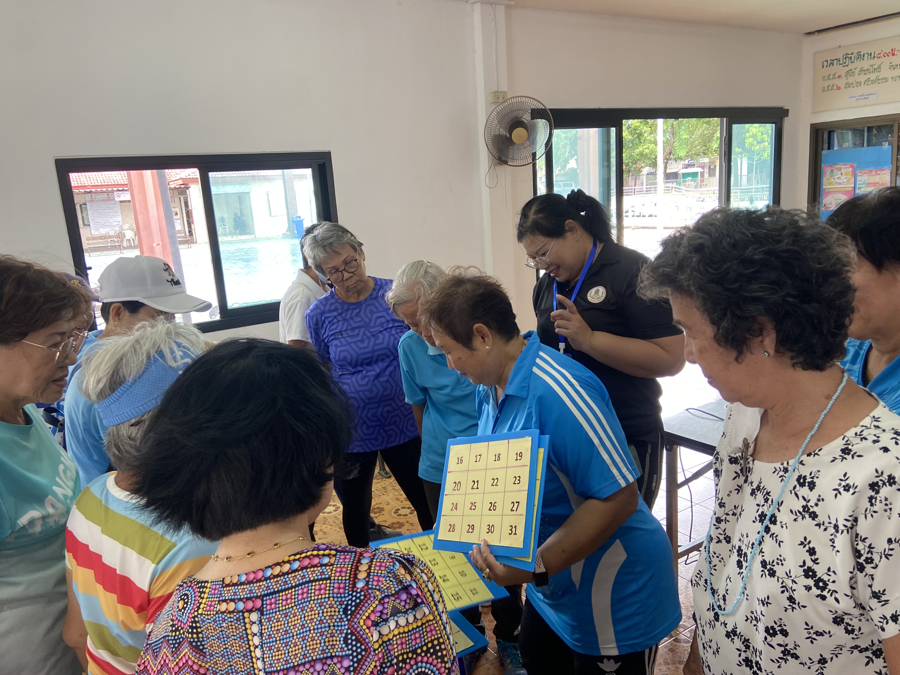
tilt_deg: -13.7
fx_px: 676
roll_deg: +3.8
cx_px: 450
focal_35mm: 26
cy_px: 338
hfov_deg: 67.3
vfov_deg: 53.1
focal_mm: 4.25
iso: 125
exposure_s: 1/121
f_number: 1.8
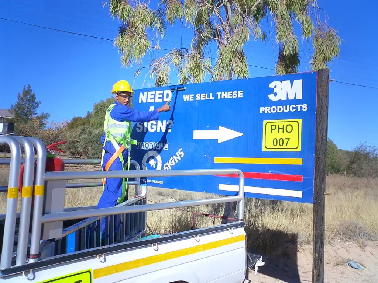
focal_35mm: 37
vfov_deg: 38.7
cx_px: 189
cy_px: 142
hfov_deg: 50.1
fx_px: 404
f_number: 3.5
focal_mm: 5.6
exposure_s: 1/1000
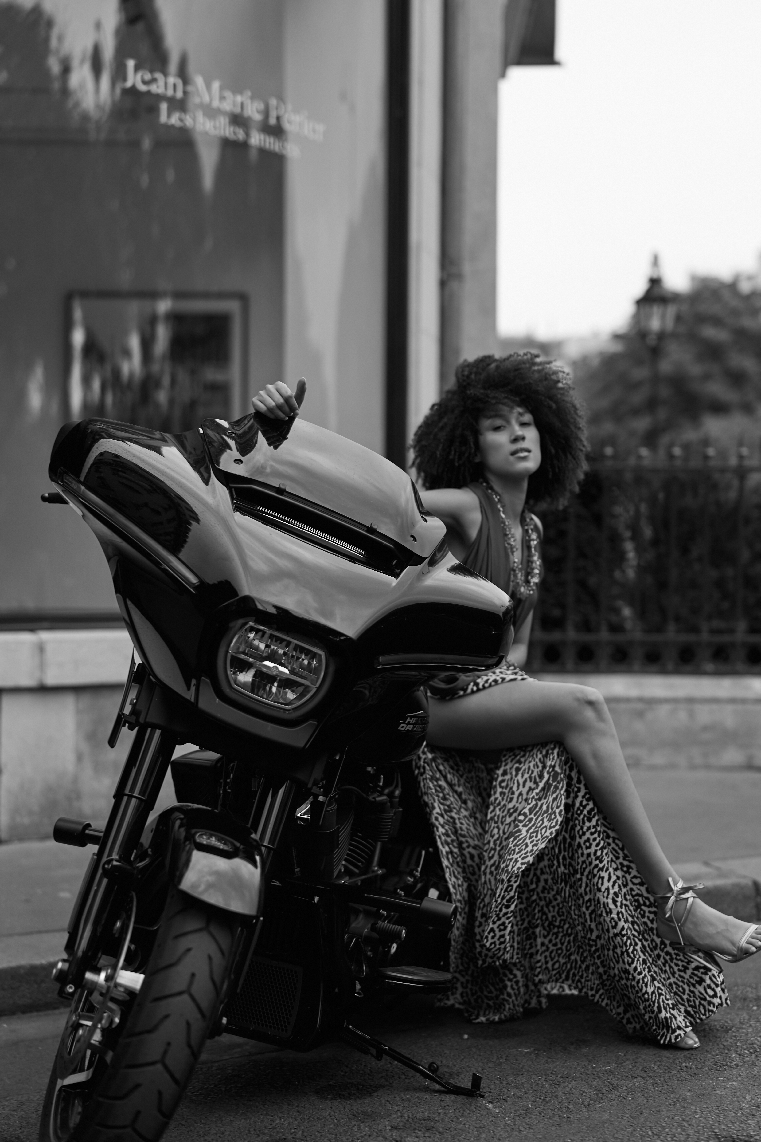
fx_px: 1585
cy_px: 571
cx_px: 380
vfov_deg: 39.6
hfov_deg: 27.0
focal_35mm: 50
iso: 640
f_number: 1.6
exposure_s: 1/500
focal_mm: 50
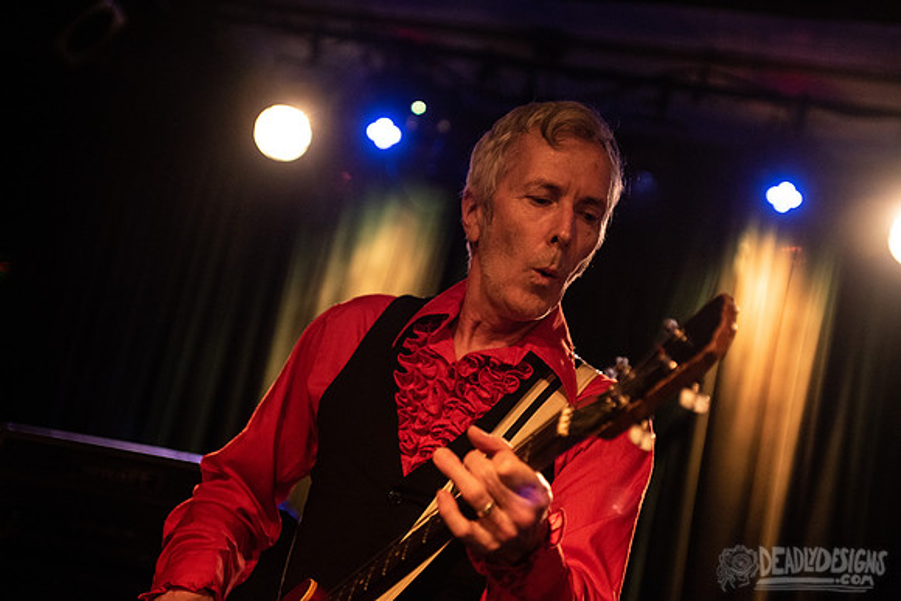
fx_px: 1752
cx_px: 450
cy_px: 300
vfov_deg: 19.5
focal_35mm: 70
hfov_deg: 28.8
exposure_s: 1/125
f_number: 3.2
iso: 2000
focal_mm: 70
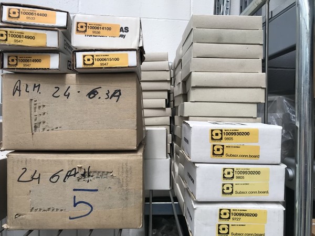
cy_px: 118
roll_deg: -2.1
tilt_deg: +0.3
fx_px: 255
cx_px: 158
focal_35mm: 28
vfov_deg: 49.7
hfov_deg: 63.4
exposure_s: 1/149
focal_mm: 3.99
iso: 20
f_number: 1.8
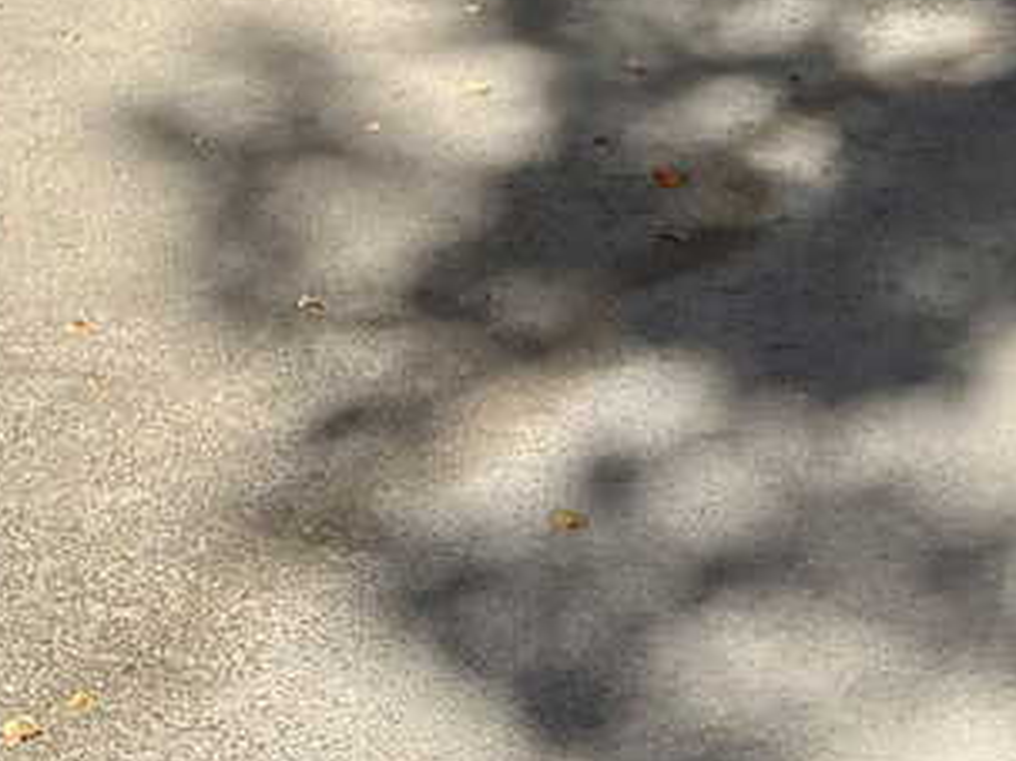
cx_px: 808
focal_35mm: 176
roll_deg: -1.5
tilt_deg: +4.0
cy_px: -1716
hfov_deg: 11.2
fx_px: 5164
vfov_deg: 7.2
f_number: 1.6
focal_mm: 5.96
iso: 50
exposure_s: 1/1499
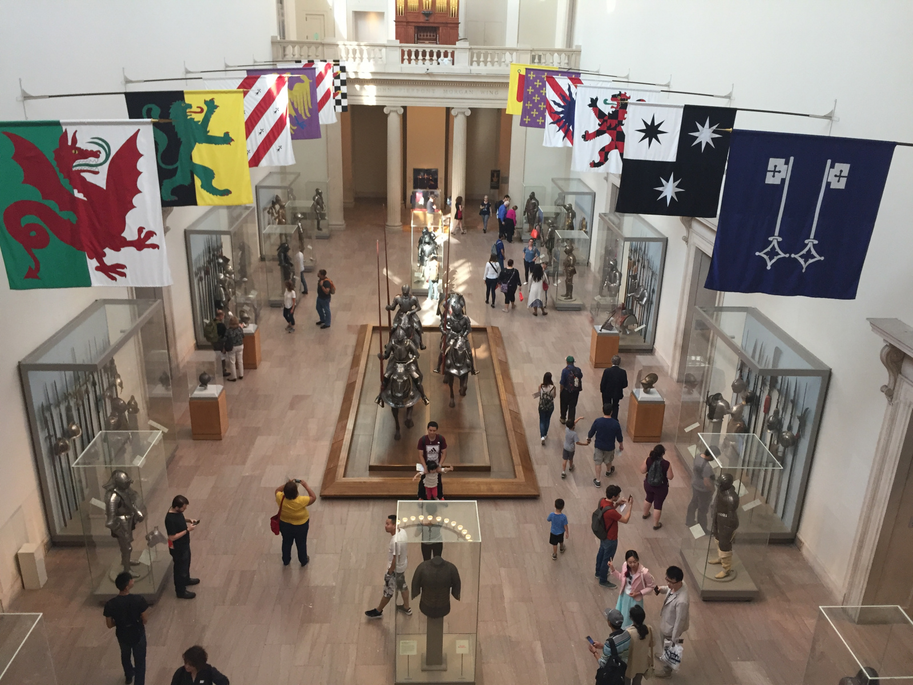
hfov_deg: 61.7
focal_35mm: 29
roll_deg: -1.0
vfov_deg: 48.2
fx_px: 765
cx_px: 456
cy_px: 342
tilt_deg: -20.6
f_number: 2.2
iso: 50
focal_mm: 4.15
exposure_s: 1/30
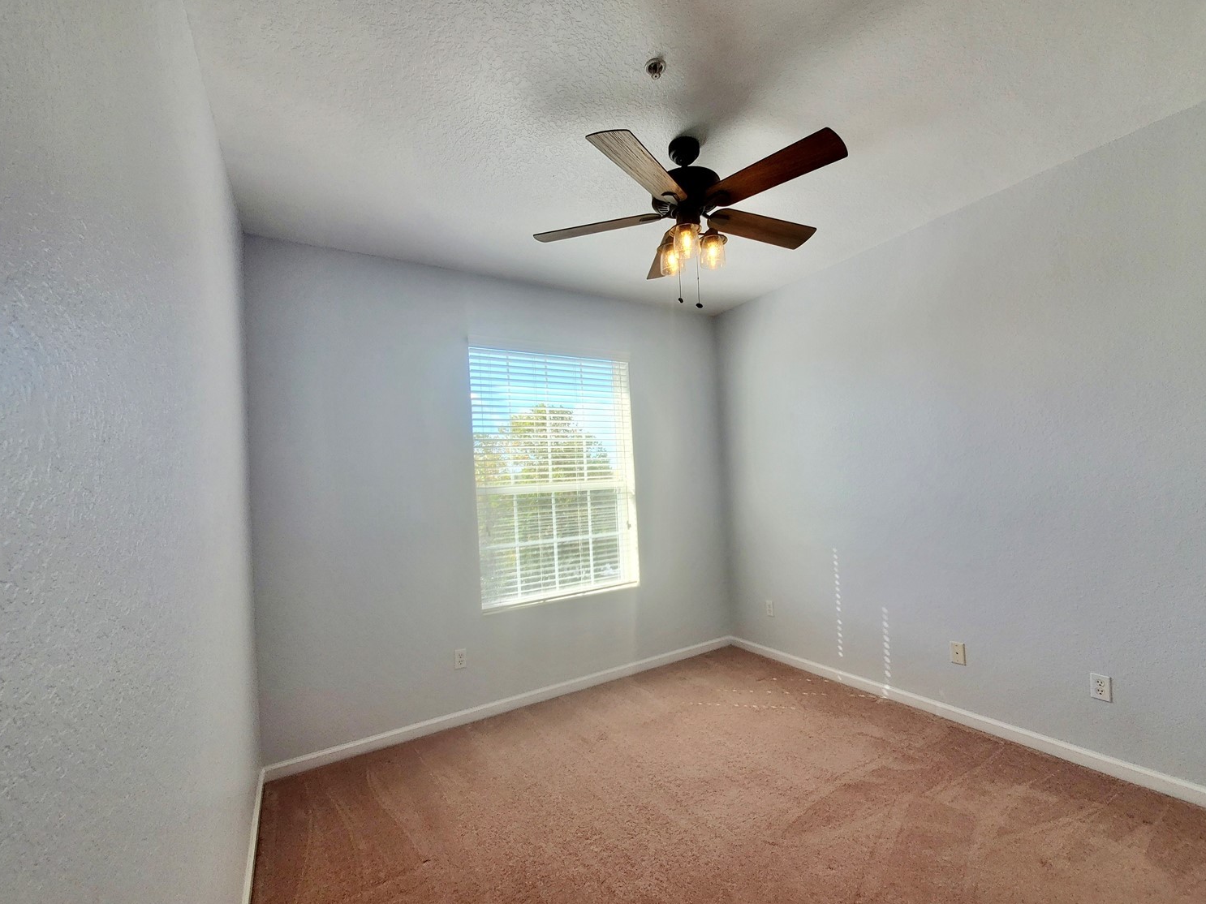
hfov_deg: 101.9
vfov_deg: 85.7
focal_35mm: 14
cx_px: 642
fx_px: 488
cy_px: 459
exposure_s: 1/156
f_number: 2.2
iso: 50
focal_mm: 1.8
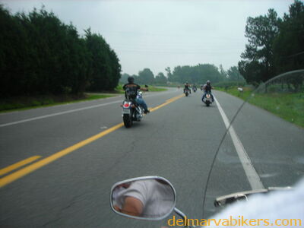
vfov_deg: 37.7
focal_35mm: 38
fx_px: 334
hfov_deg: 49.0
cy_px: 114
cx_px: 152
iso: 50
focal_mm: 6.3
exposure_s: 1/191
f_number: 6.4
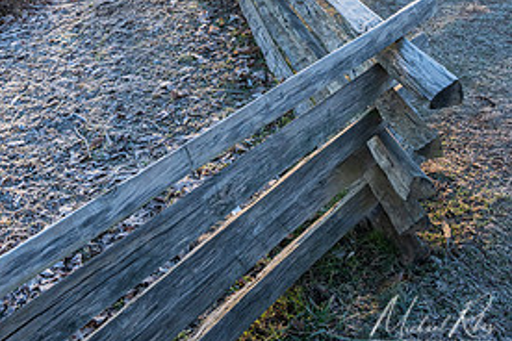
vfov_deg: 25.1
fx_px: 697
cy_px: -56
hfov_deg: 40.3
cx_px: 236
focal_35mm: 49
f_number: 16
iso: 400
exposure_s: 1/100
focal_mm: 20
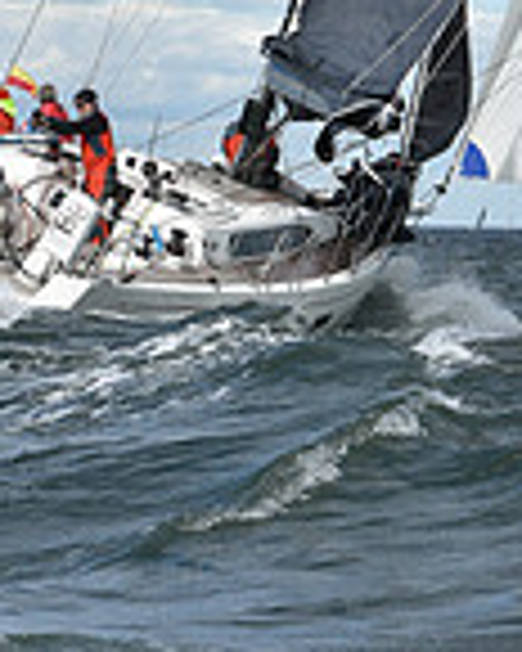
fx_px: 5658
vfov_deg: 6.5
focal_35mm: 293
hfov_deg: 5.3
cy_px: -508
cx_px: 425
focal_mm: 78
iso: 320
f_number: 9
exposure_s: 1/1000
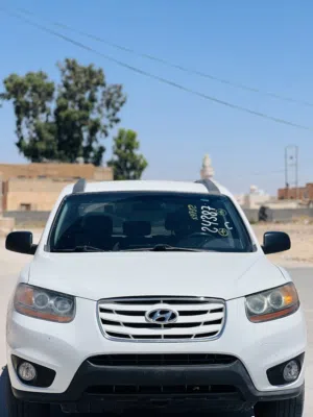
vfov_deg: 25.3
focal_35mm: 77
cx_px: 156
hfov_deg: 19.1
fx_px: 928
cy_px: 208
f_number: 2.8
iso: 32
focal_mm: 9
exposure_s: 1/1946
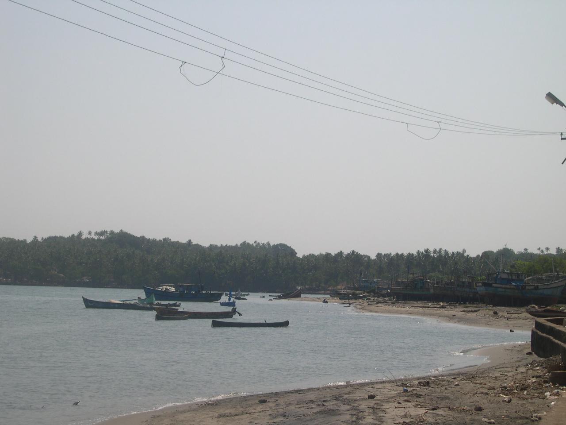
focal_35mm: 67
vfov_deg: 21.9
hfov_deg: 29.0
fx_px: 1096
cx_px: 283
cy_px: 212
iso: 100
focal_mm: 14.2
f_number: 10
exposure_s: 1/266
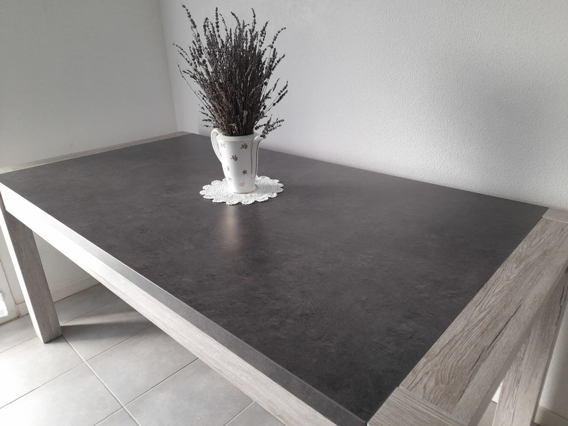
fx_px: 410
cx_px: 284
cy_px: 213
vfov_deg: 54.9
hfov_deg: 69.4
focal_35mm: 25
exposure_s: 1/60
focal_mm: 4.6
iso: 200
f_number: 2
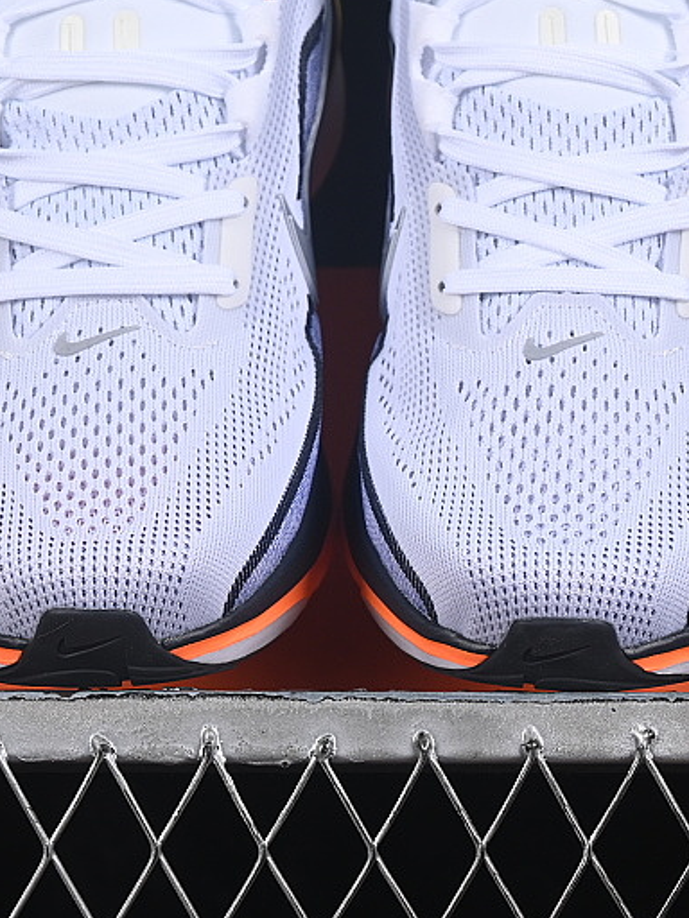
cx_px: 341
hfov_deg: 9.8
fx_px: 4034
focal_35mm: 152
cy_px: 292
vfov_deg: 13.0
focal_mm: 50
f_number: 8
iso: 160
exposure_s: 1/80
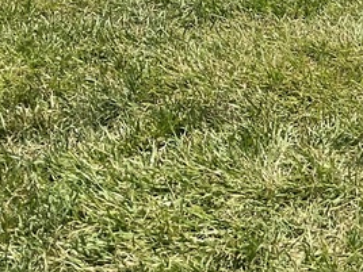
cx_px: 276
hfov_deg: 17.6
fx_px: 1164
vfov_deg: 12.5
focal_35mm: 111
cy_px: -176
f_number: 1.8
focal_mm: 3
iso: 16
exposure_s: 1/1912
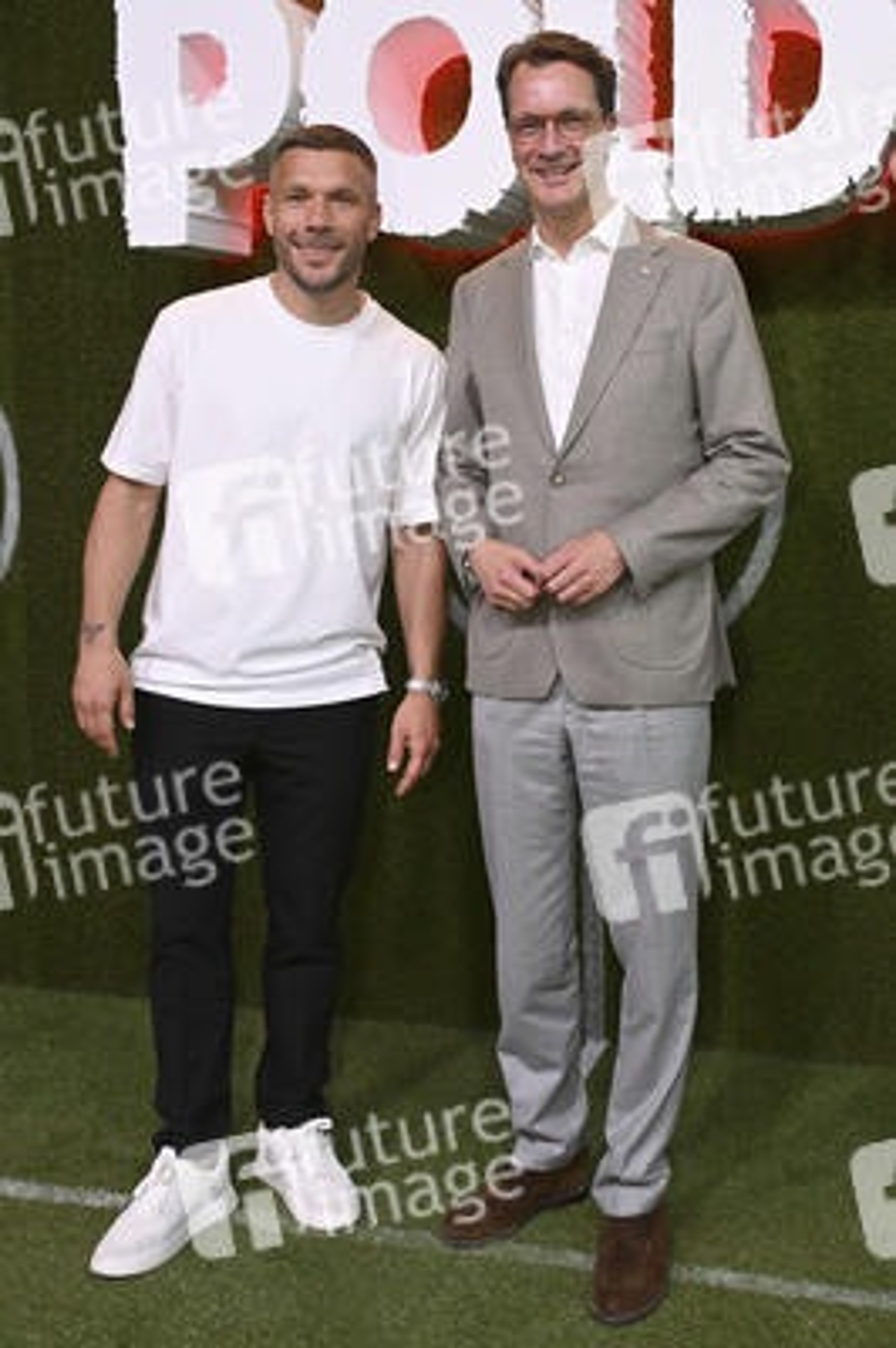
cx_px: 448
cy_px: 674
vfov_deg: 54.5
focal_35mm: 35
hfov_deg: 37.8
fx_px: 1309
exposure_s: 1/250
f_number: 5
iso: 1600
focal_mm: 35
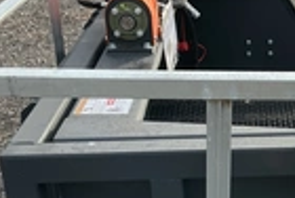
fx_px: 706
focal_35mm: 86
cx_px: 261
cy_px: 158
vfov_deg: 15.9
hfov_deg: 23.0
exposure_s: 1/206
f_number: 1.8
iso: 20
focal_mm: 3
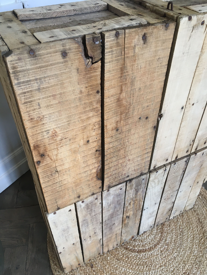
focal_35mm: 29
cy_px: 138
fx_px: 231
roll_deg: -1.3
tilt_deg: -42.1
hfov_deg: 48.2
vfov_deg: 61.7
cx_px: 104
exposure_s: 1/33
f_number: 2.2
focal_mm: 4.15
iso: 80
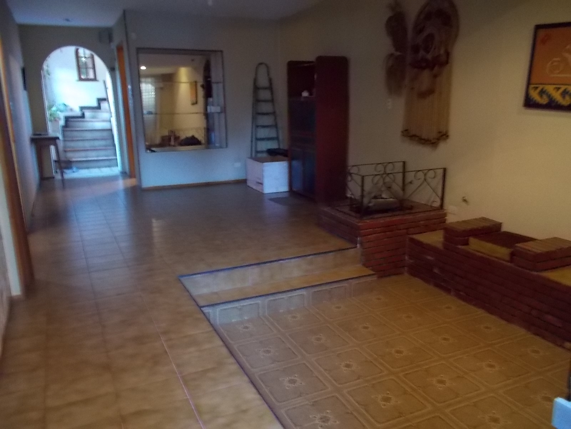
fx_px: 478
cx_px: 286
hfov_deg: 61.7
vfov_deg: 48.2
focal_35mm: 29
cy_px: 214
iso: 400
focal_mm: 4.1
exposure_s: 1/5
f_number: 3.3
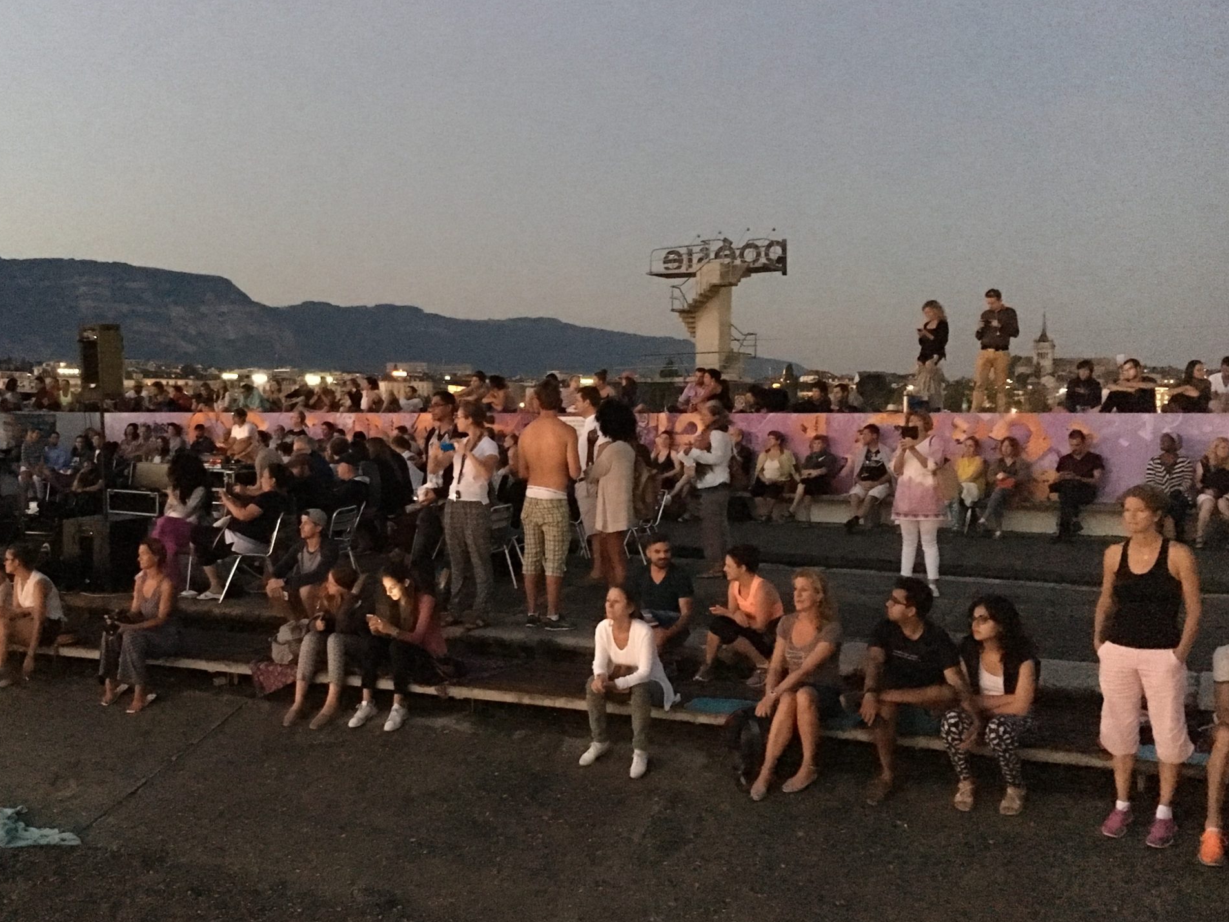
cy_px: 442
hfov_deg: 47.4
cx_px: 455
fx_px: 1385
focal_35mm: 39
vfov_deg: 36.8
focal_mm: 4.15
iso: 1600
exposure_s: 1/17
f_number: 2.2
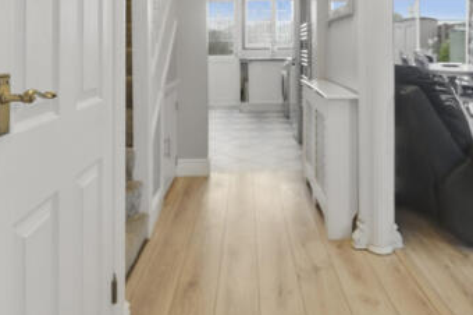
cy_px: 80
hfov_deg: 67.4
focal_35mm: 27
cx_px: 250
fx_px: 354
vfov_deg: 46.2
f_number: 2.8
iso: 100
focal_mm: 14
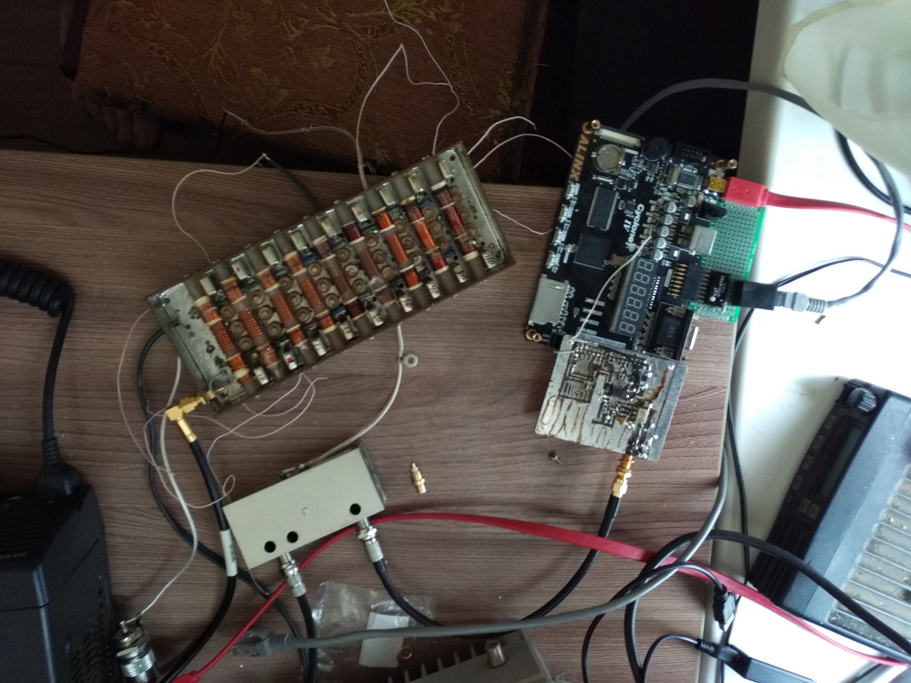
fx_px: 790
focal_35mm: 30
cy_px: 342
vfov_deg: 46.8
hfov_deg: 60.0
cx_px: 456
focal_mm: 4.12
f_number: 2
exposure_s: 1/20
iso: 477
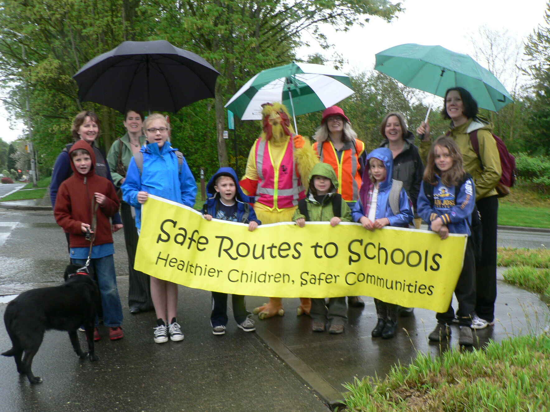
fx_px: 572
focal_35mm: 36
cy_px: 206
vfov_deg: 39.7
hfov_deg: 51.4
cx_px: 275
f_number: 5
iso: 100
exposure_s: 1/30
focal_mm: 6
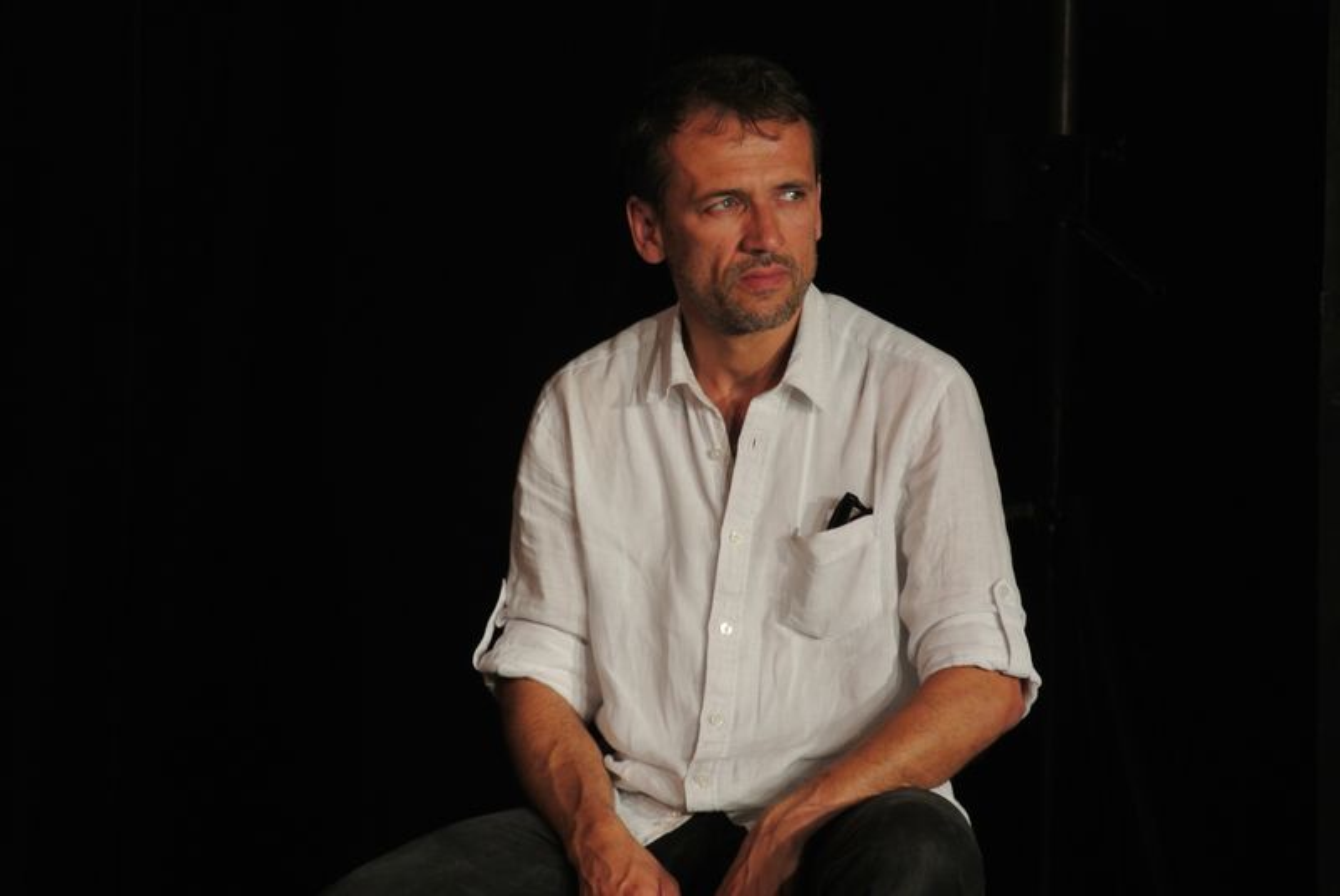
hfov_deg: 6.9
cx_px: 670
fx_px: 11065
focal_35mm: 297
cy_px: 448
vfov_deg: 4.6
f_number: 5.6
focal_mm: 110
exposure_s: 1/80
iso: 400
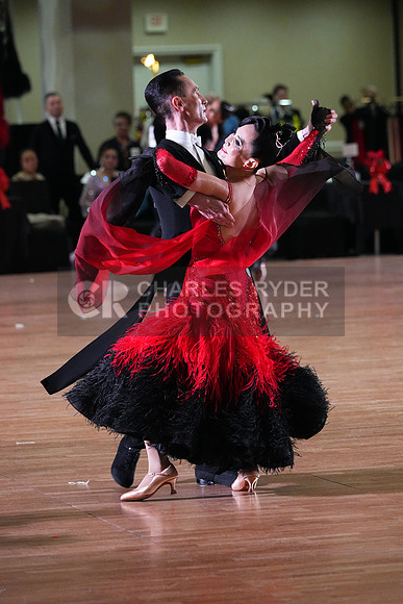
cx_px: 202
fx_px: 3356
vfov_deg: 10.3
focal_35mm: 200
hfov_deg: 6.9
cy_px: 302
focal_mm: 200
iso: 10000
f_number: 5.6
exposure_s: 1/400
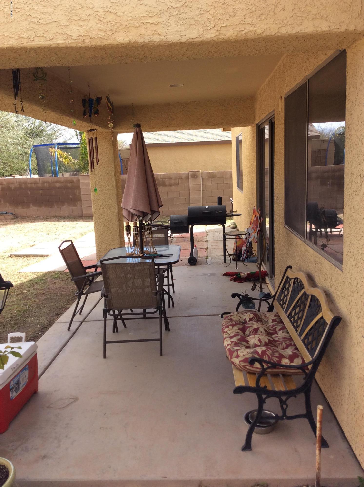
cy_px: 244
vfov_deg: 56.9
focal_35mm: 32
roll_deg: +1.5
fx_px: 450
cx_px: 182
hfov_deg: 44.0
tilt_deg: -9.4
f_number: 2.4
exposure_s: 1/374
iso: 32
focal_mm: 3.3
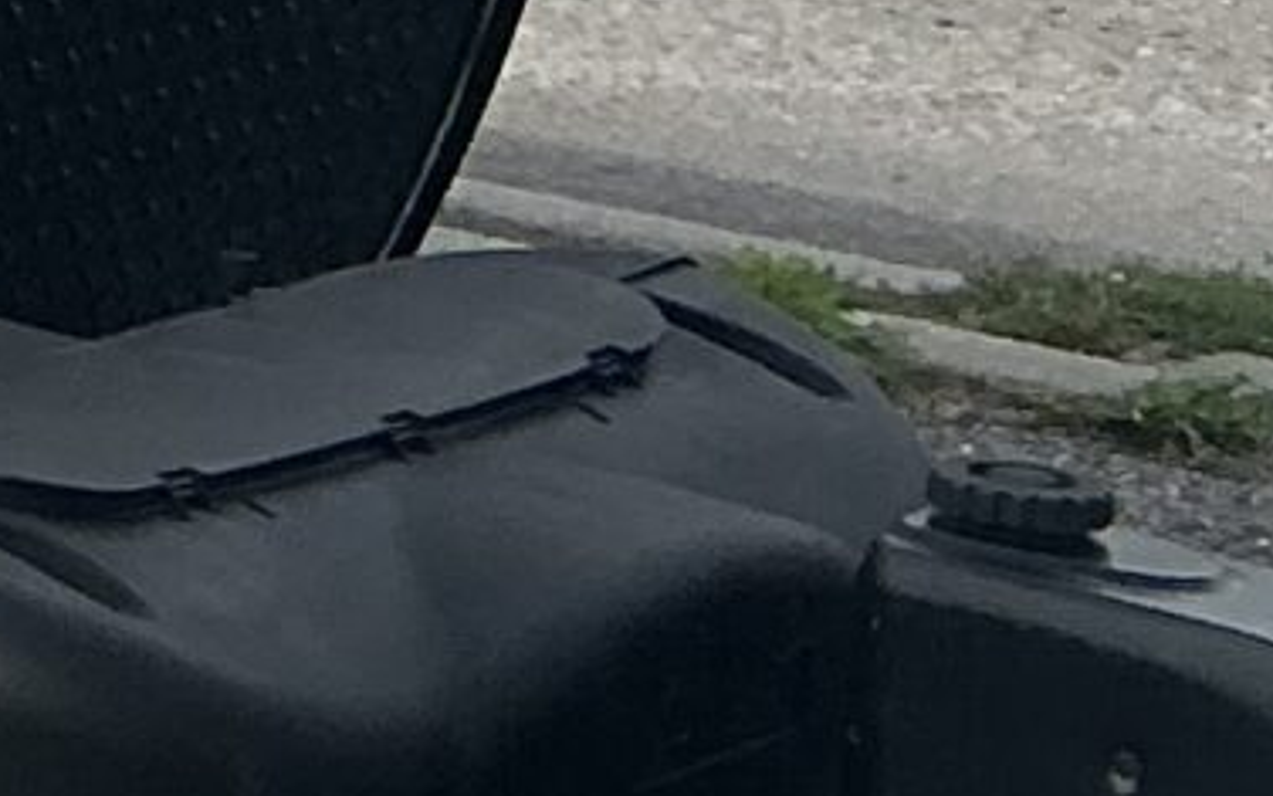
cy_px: -915
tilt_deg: -4.1
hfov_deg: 8.2
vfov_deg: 6.3
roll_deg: +0.9
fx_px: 7008
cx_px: -2969
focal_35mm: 202
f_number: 1.8
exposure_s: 1/2227
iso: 25
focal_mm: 3
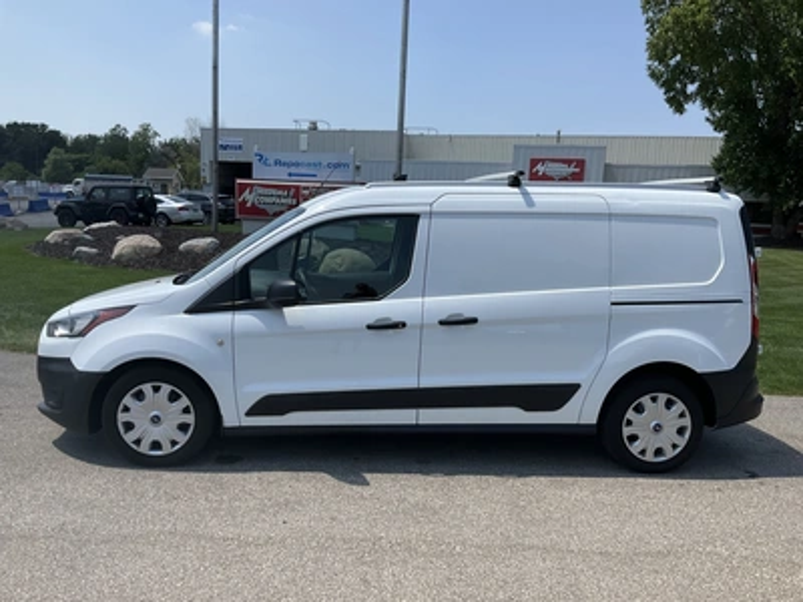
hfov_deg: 61.7
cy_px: 301
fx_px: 673
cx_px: 402
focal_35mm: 29
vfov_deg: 48.2
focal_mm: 3
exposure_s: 1/2538
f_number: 1.8
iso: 25
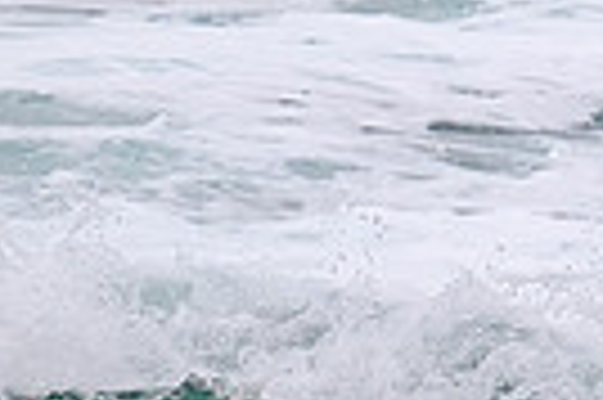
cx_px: 1116
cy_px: 492
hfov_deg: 0.6
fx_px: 57984
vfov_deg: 0.4
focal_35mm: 3466
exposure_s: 1/2000
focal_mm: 800
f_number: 11
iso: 900
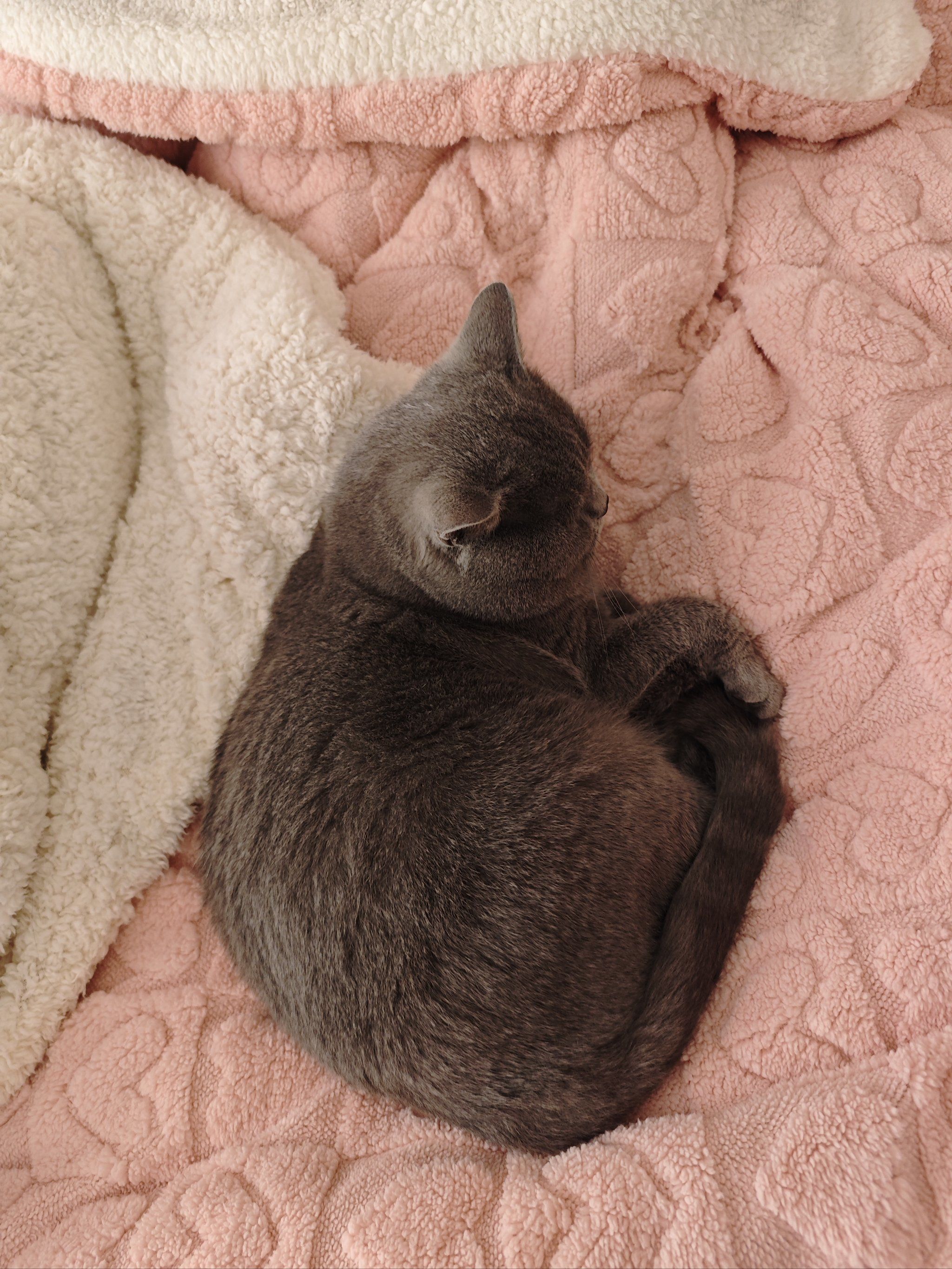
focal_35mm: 23
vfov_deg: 73.9
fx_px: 843
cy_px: 634
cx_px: 476
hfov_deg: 58.9
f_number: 1.6
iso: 640
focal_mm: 6.55
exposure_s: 1/33.3
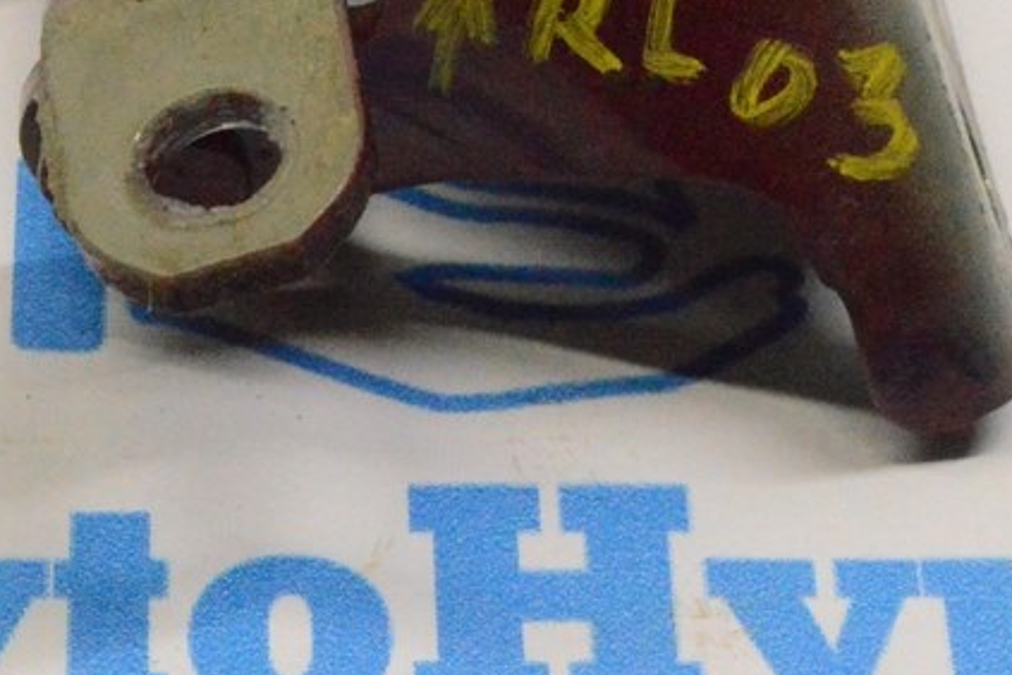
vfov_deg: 7.9
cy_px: 109
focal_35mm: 174
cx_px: 467
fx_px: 4891
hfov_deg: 11.8
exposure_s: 1/200
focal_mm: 48
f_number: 16
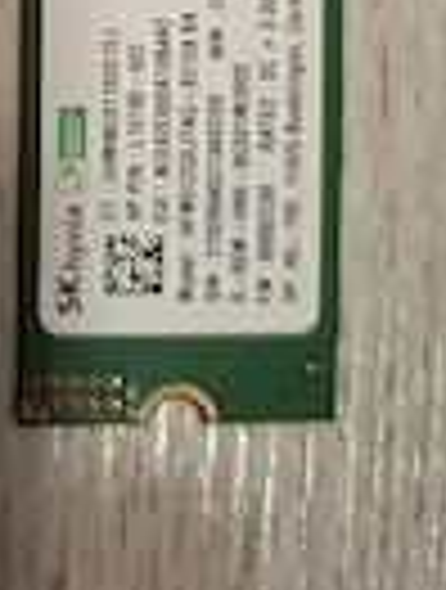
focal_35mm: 70
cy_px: -279
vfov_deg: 22.9
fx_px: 1197
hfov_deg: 20.0
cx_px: -63
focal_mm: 5.54
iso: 250
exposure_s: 1/33
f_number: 1.8
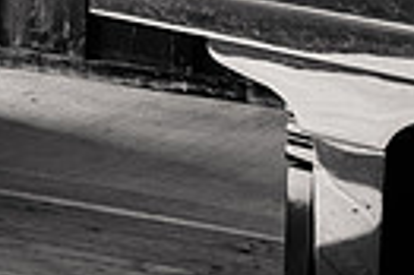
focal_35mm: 191
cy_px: -232
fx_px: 2194
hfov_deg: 9.9
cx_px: -465
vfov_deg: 7.0
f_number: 7.1
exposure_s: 1/100
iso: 400
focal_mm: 43
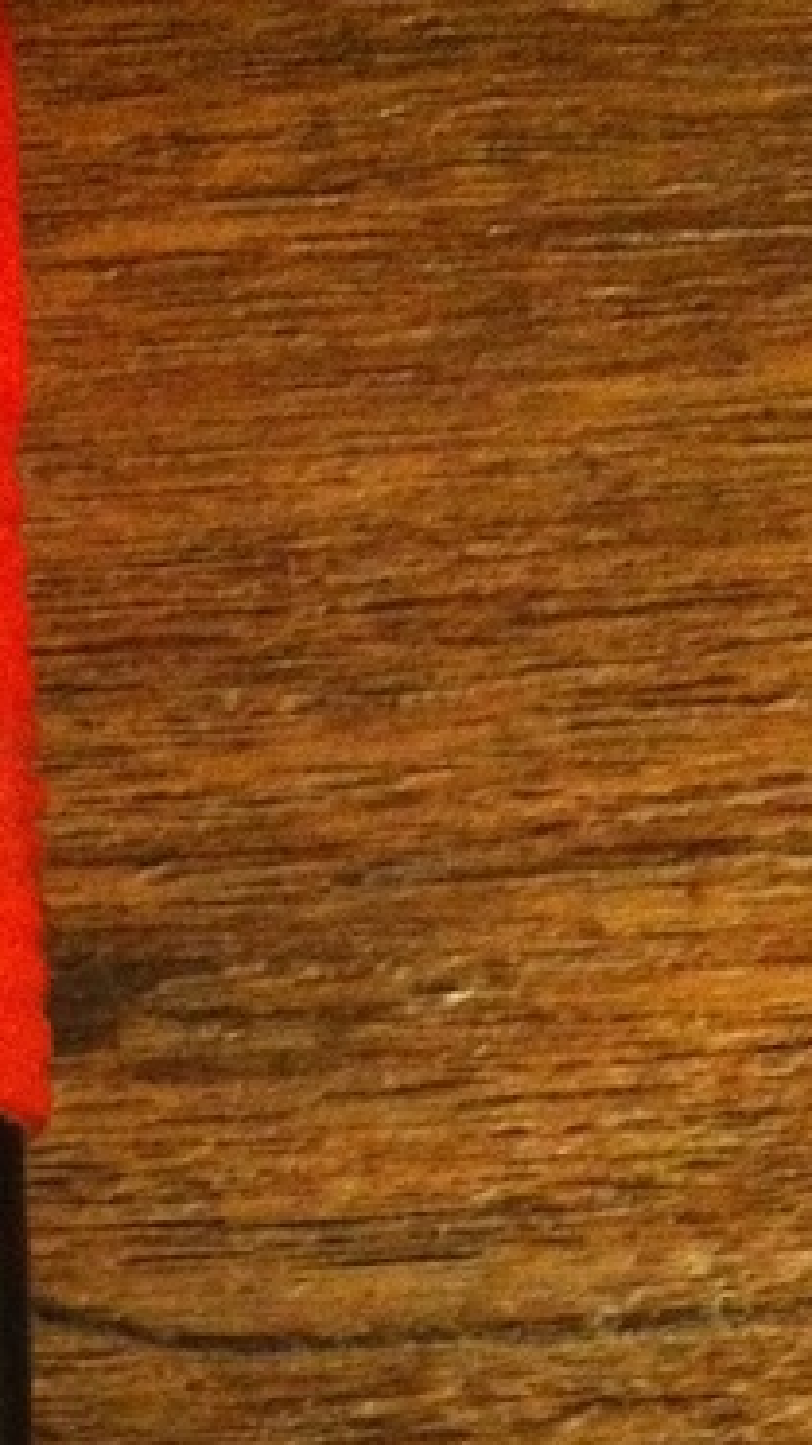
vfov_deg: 24.7
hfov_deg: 14.4
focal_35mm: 82
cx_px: -54
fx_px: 3142
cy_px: 1461
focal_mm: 3.85
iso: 1000
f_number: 2.8
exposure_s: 1/15
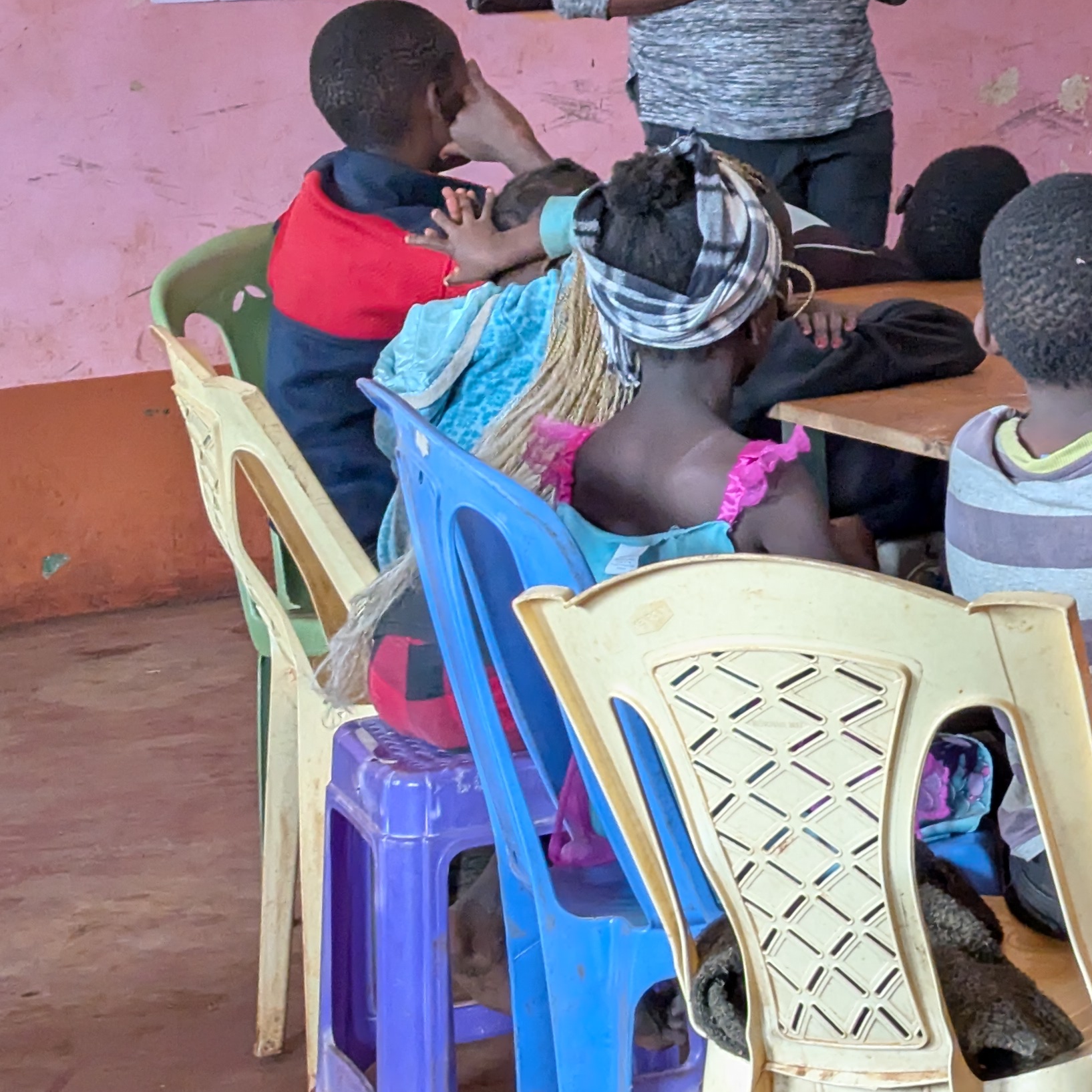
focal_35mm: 106
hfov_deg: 15.8
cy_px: 220
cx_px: 1309
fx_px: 3783
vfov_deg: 16.3
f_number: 1.85
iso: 330
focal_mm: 6.81
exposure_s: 1/99.9
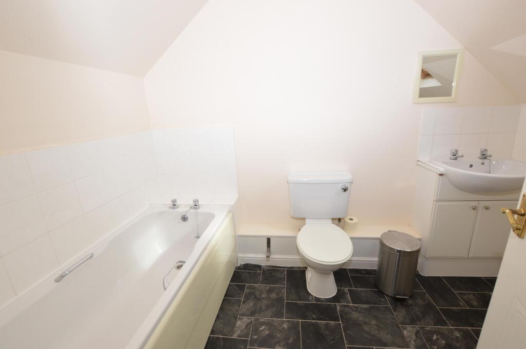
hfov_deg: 100.5
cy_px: 174
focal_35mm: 15
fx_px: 219
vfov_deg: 77.2
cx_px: 263
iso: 220
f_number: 5.6
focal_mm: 10
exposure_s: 1/125
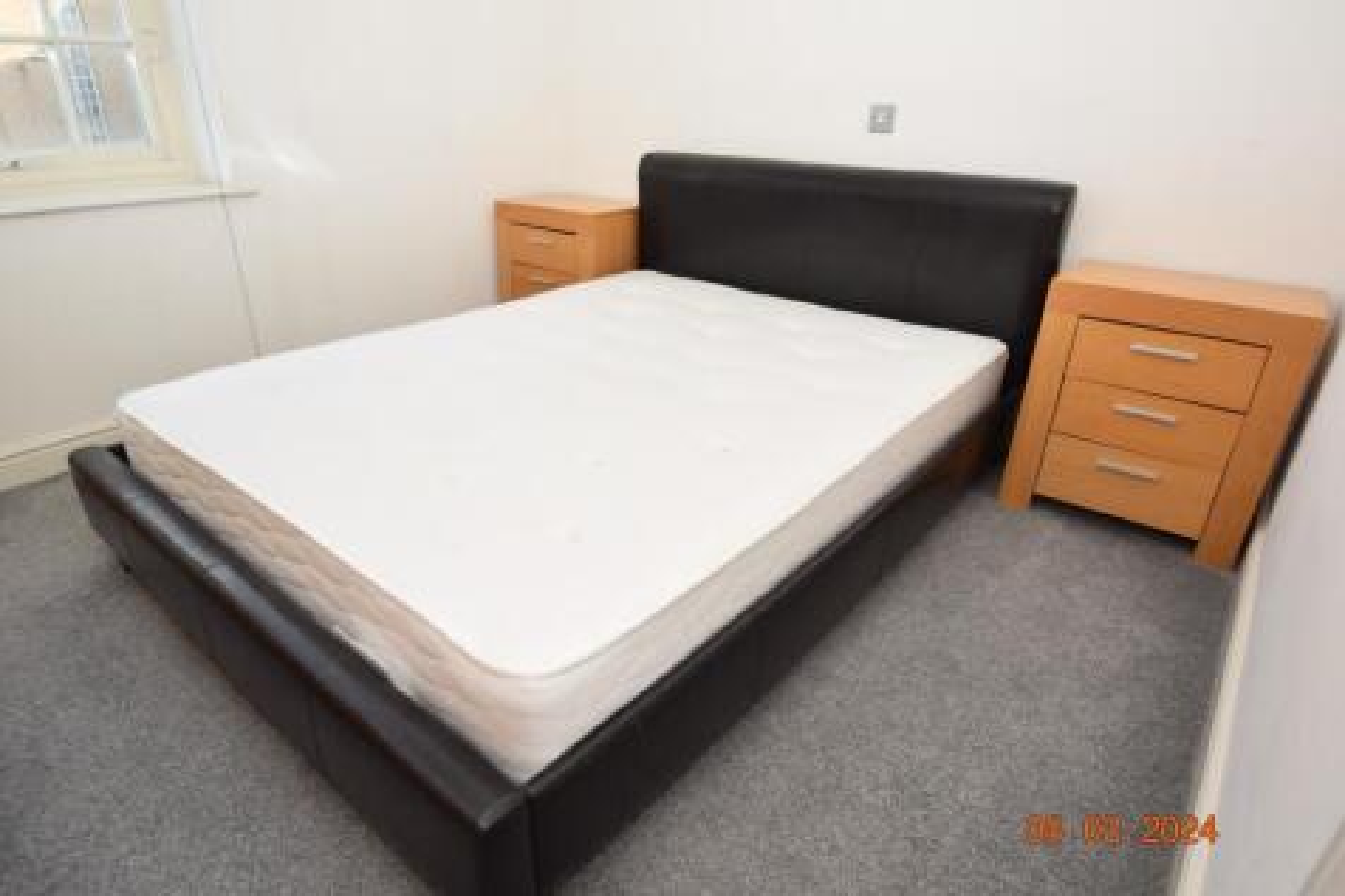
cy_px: 448
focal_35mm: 20
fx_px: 728
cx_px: 672
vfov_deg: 63.2
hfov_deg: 85.4
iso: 100
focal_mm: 13
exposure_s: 1/60
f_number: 4
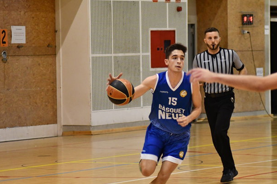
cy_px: 96
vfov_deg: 6.3
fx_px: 1676
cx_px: 174
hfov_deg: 9.4
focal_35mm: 218
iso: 4000
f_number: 4
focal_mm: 110
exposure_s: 1/250
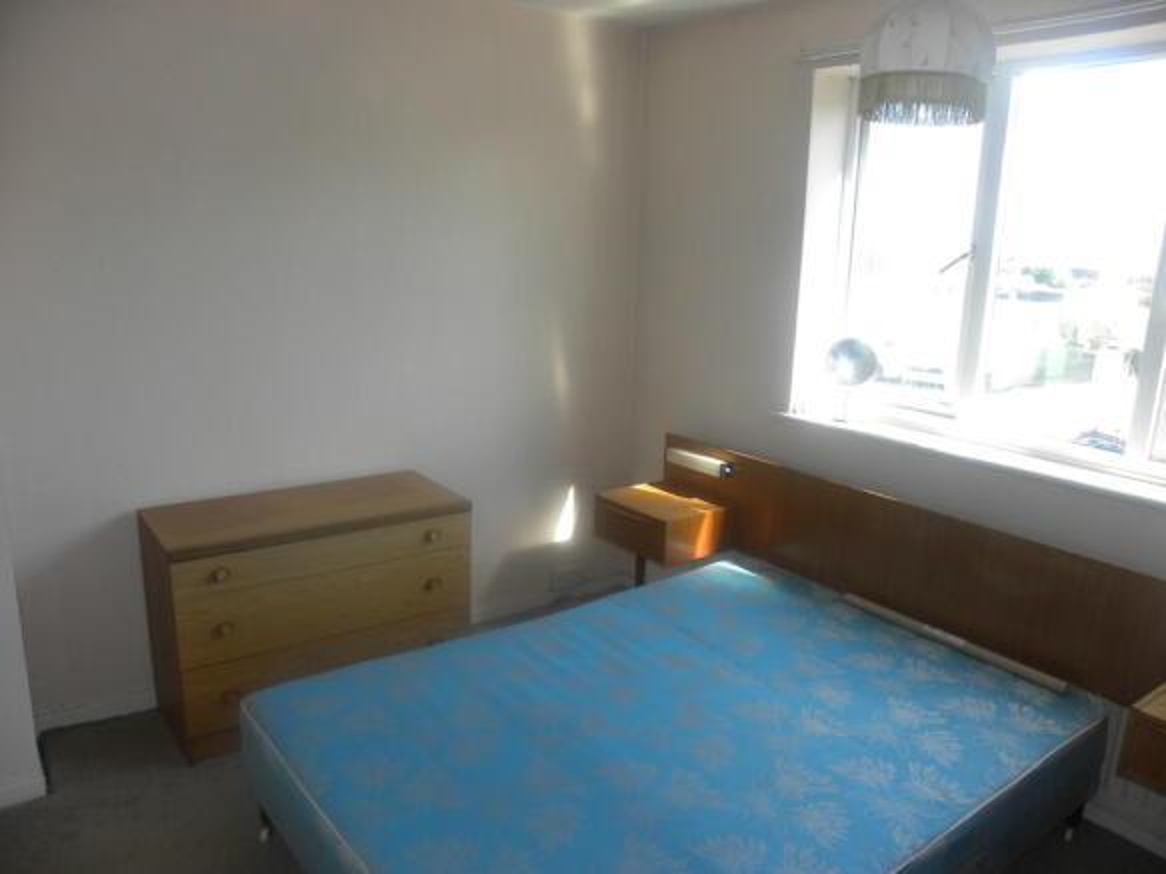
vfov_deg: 53.0
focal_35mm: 26
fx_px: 876
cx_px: 583
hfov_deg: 67.3
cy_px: 437
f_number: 3.2
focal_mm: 4.6
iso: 64
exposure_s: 1/75
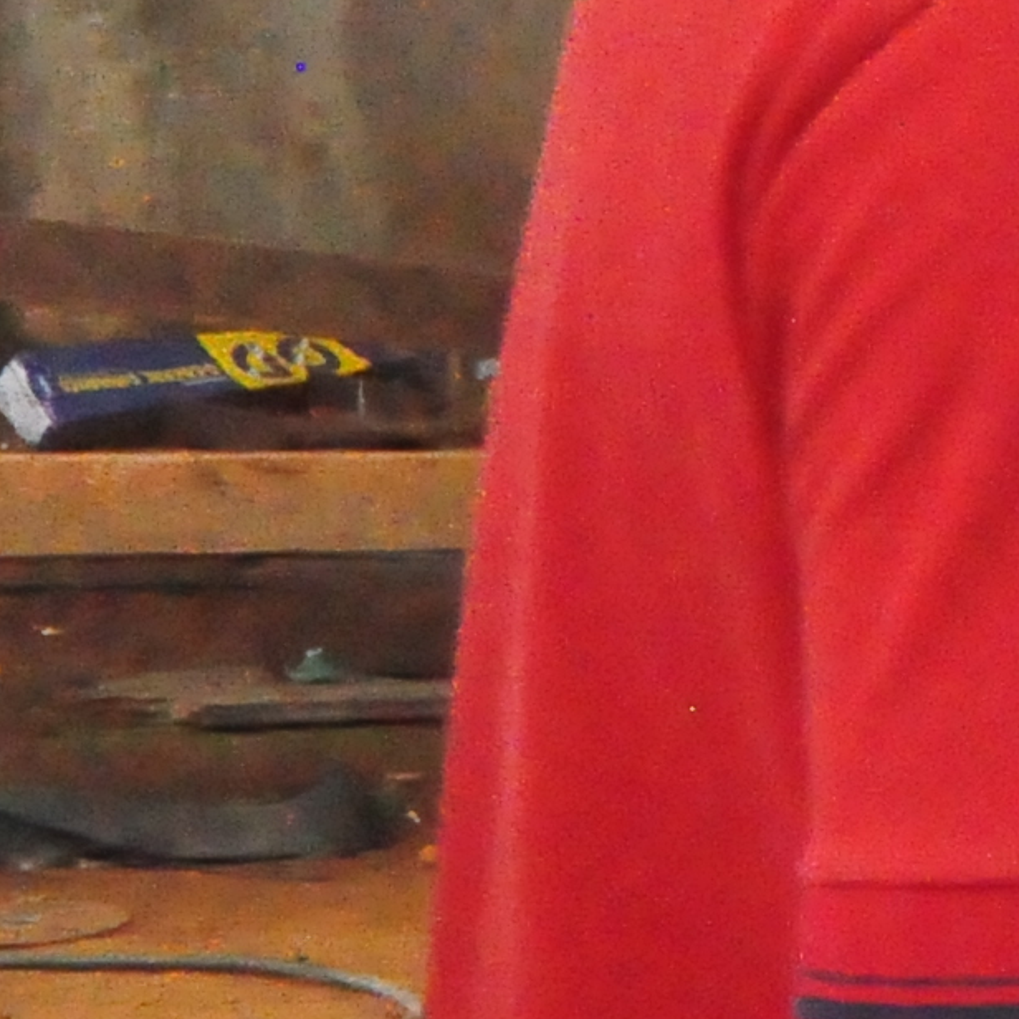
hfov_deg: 4.2
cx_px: 3184
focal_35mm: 399
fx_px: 13287
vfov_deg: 4.4
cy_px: -430
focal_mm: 45
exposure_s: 1/160
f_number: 10
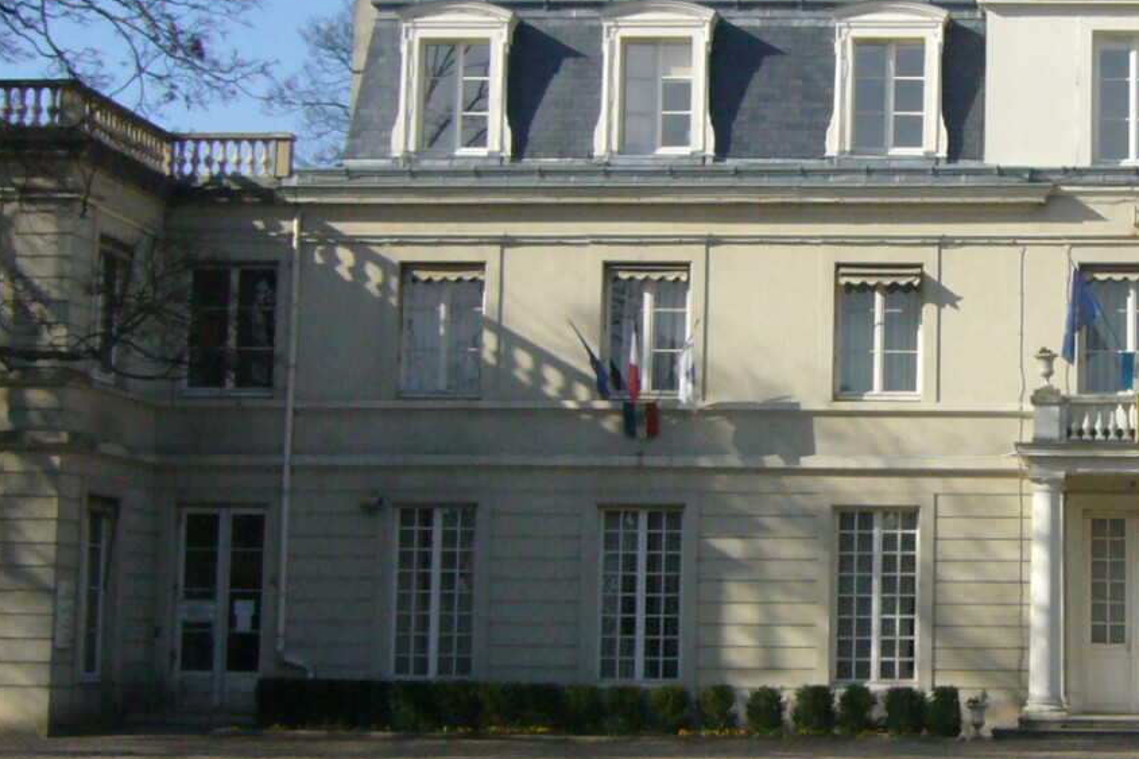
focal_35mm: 84
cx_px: 1049
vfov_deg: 16.2
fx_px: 2657
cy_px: 254
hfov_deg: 23.5
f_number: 5.6
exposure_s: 1/1000
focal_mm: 5.8
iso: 200
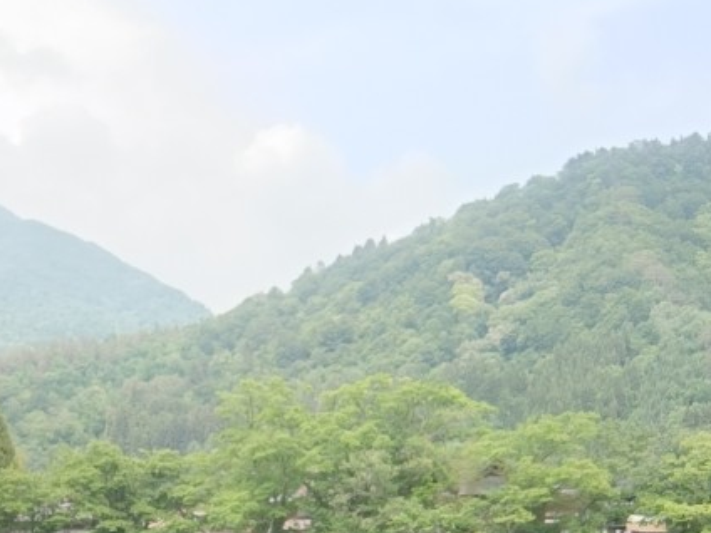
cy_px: 548
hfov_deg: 32.4
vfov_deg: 24.0
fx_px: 1191
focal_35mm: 58
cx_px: 151
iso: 58
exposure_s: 1/777
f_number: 2.45
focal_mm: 3.24
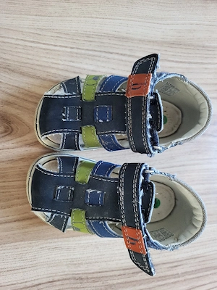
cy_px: 145
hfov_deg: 53.1
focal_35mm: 26
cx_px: 108
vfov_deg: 67.3
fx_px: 217
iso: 500
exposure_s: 1/50.3
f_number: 1.8
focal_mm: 5.4
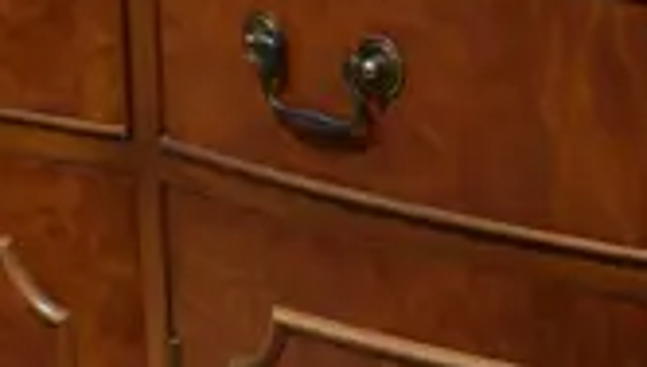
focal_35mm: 188
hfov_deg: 11.0
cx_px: 945
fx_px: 3231
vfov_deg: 6.5
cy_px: 156
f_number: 3.5
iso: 250
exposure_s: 1/60
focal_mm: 14
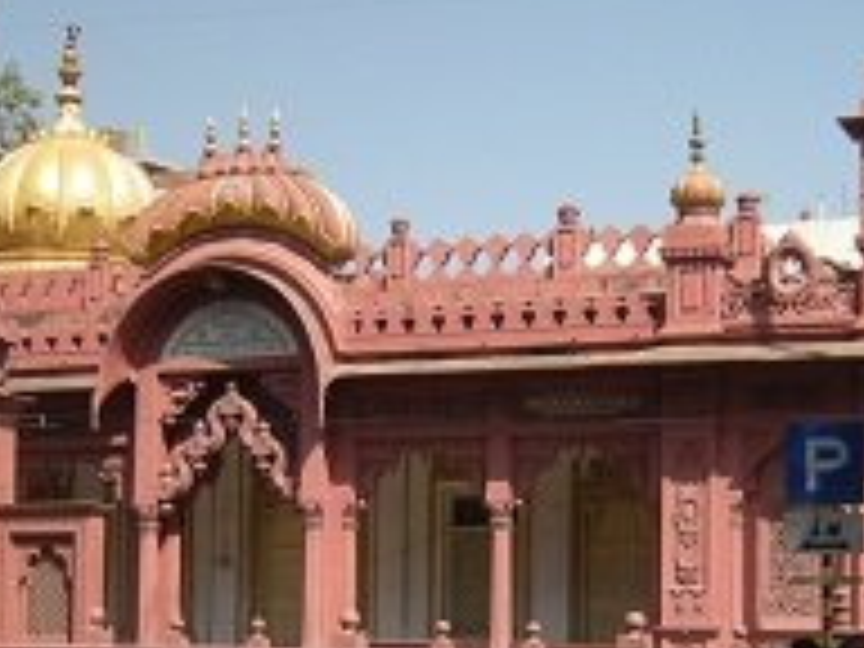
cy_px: 583
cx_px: 490
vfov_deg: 18.1
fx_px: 1997
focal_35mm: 80
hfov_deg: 24.4
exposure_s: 1/162
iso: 64
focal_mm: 6.3
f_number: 6.4
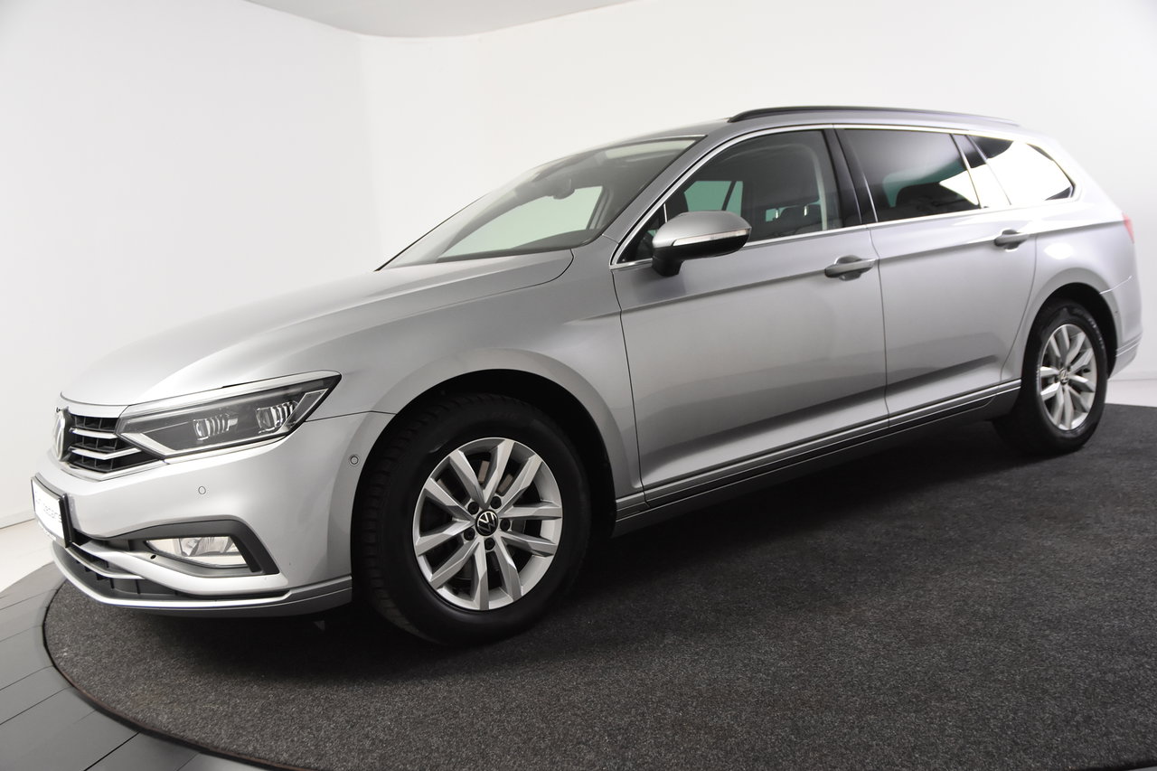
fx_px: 1060
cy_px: 386
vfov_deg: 40.0
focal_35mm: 33
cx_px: 578
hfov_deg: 57.2
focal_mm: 22
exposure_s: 1/80
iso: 1600
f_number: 4
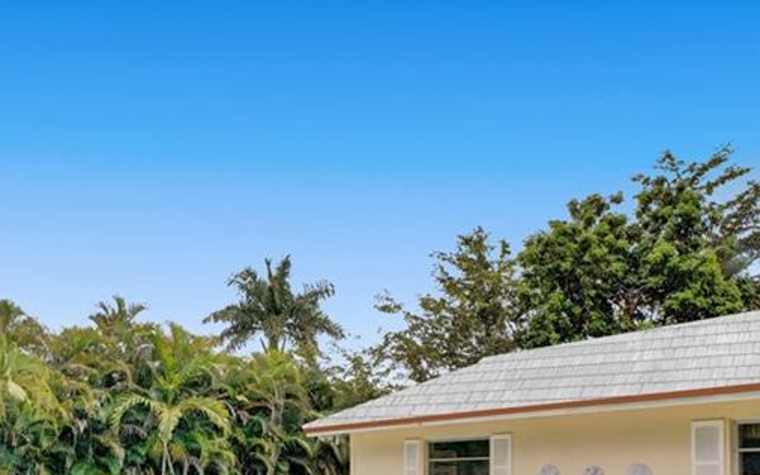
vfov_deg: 35.2
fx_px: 683
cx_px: 186
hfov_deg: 55.3
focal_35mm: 33
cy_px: 461
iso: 1600
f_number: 22
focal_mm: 16
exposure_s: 1/200
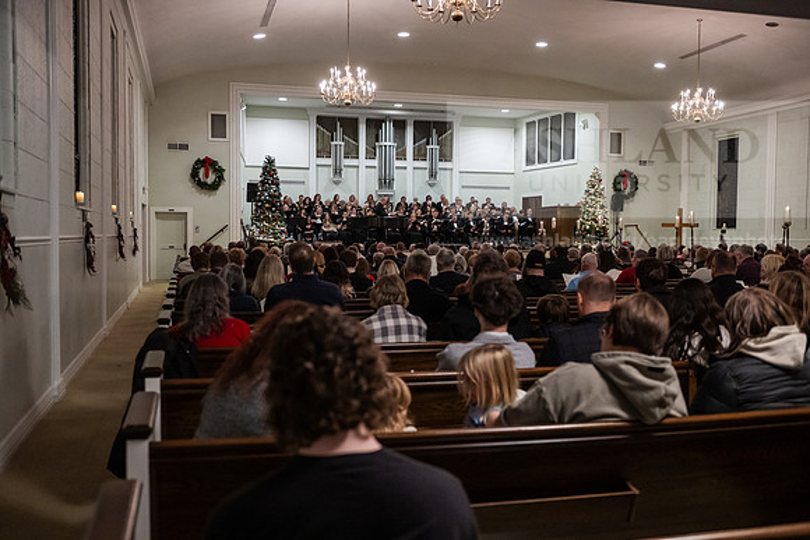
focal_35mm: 36
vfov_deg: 36.9
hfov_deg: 53.1
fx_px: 810
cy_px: 270
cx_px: 405
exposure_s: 1/200
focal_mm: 36
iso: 5000
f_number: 3.2
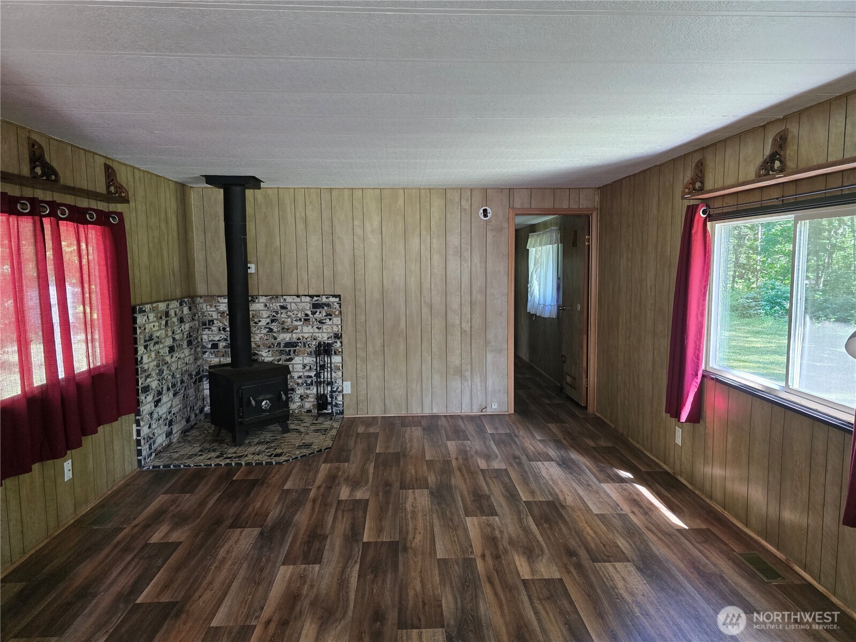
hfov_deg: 73.9
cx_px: 428
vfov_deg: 58.9
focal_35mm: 23
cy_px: 321
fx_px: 569
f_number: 1.7
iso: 640
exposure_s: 1/120
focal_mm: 6.3
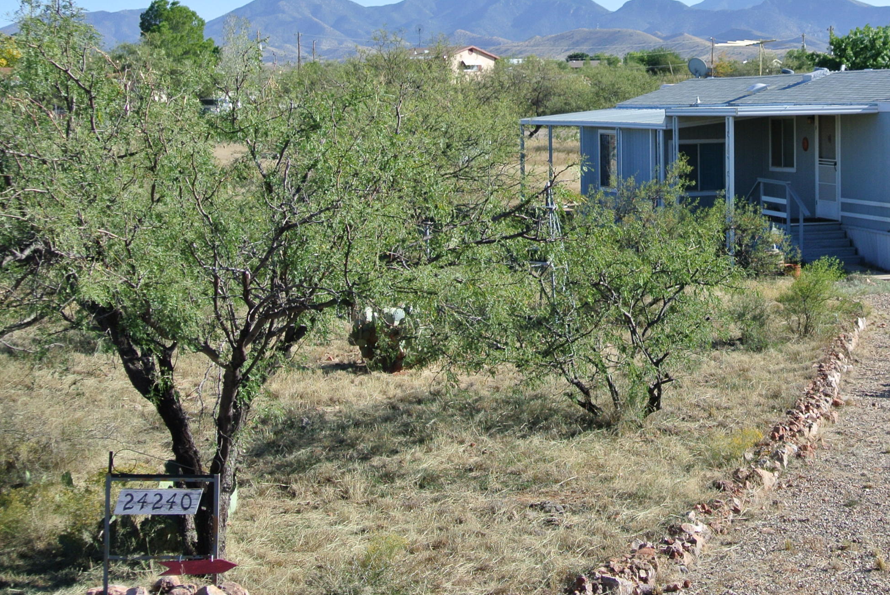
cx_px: 687
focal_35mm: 68
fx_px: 1683
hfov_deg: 29.1
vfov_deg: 20.0
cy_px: 210
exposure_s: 1/500
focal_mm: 16.3
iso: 100
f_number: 4.2
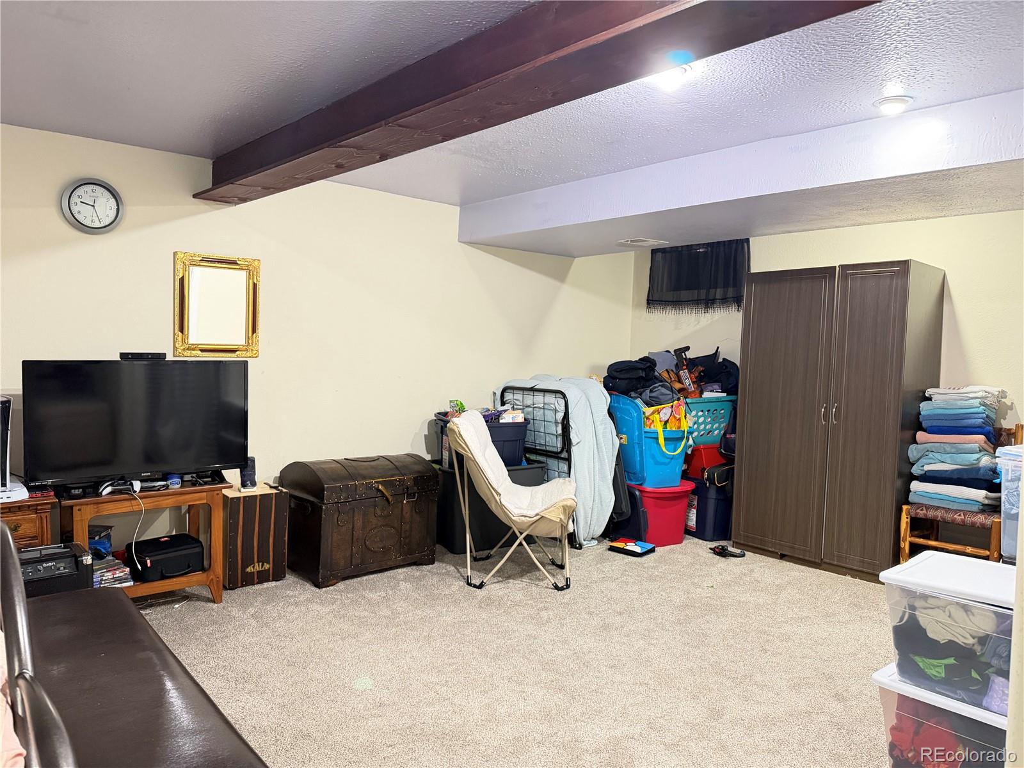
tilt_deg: -3.3
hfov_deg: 71.6
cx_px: 512
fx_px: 710
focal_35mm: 24
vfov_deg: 56.8
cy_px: 384
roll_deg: -2.1
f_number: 1.78
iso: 640
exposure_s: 1/40
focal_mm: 6.76
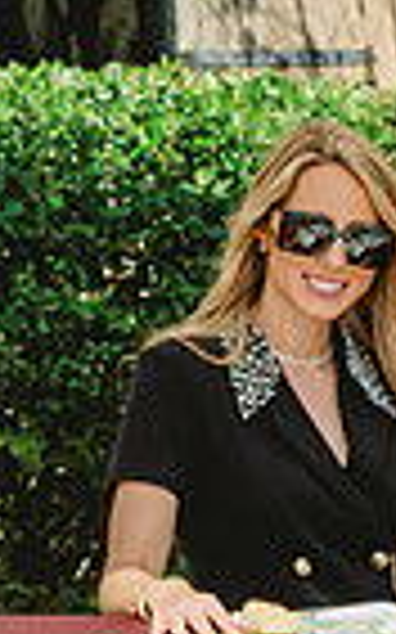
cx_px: 703
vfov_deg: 10.2
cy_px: 520
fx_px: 3543
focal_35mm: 205
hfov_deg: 6.3
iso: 800
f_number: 5.6
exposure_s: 1/5000
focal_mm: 44
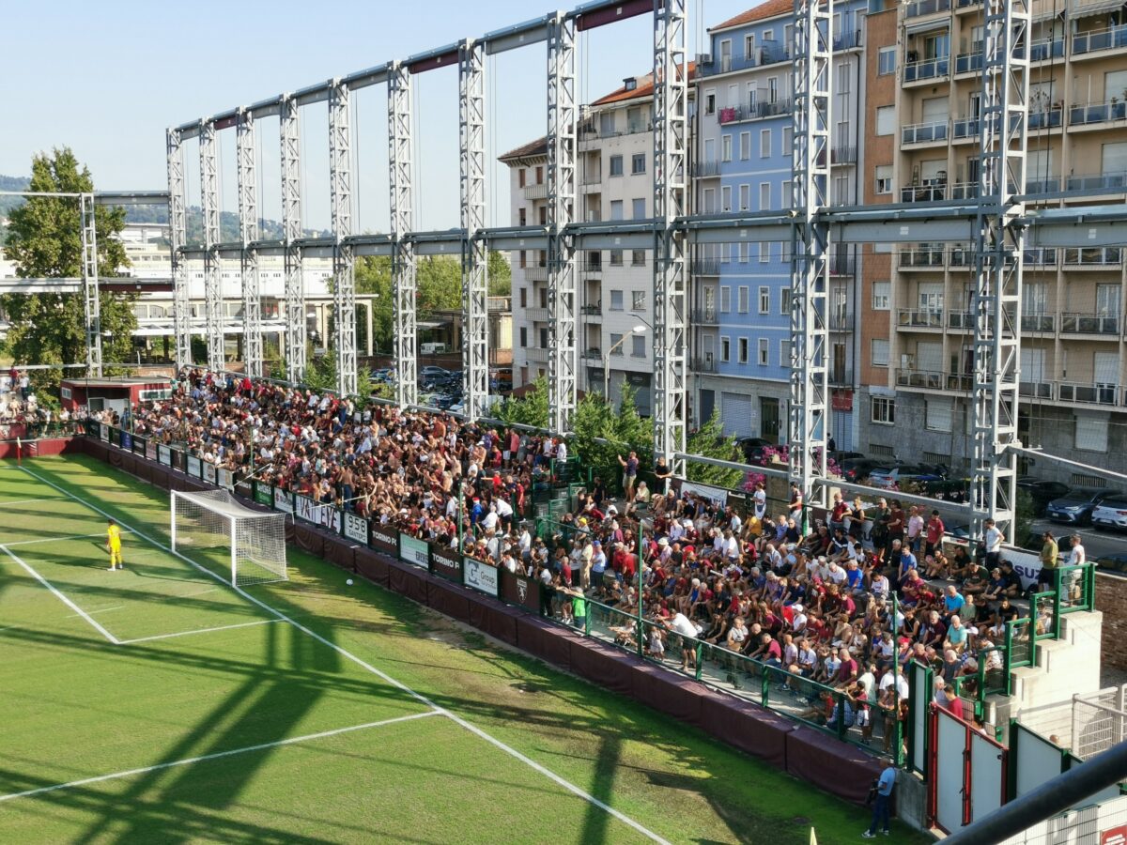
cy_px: 422
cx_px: 564
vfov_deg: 34.3
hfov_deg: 44.8
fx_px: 1367
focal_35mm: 42
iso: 50
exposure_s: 1/983
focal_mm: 5.58
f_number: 1.8
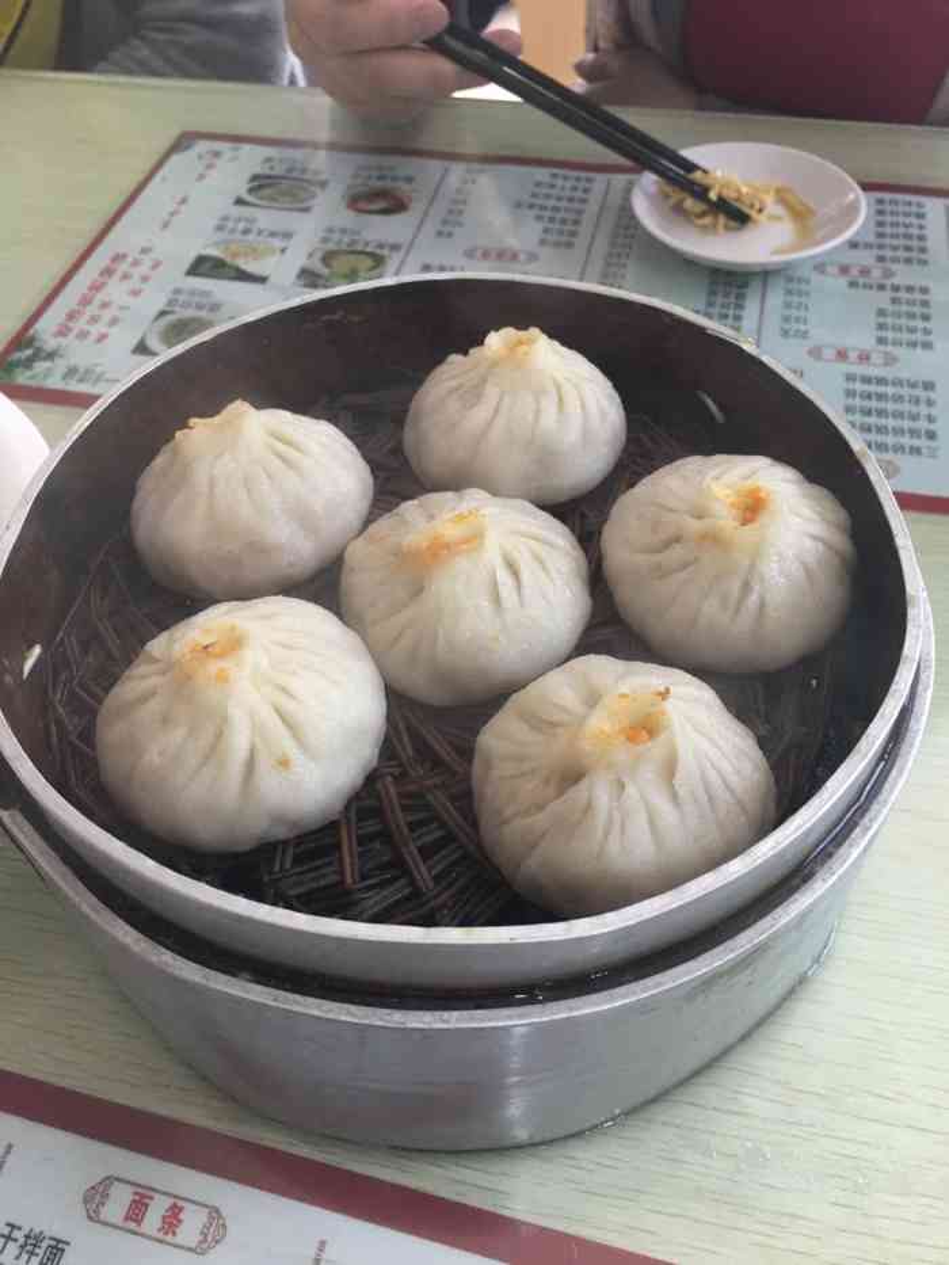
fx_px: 1060
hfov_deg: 48.2
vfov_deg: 61.7
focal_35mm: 29
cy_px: 632
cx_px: 474
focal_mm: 4.15
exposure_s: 1/17
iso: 50
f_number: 2.2
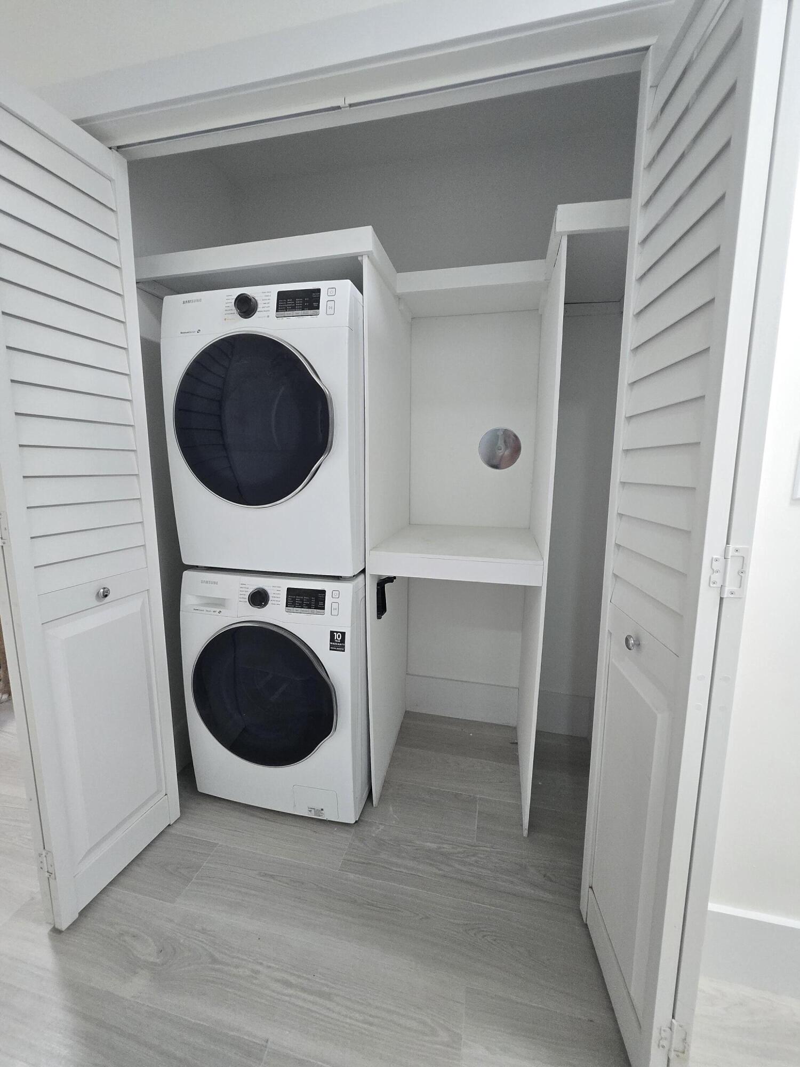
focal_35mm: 13
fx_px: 401
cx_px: 400
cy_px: 534
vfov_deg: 106.2
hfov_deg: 89.9
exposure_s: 1/60
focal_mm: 1.7
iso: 320
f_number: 2.2
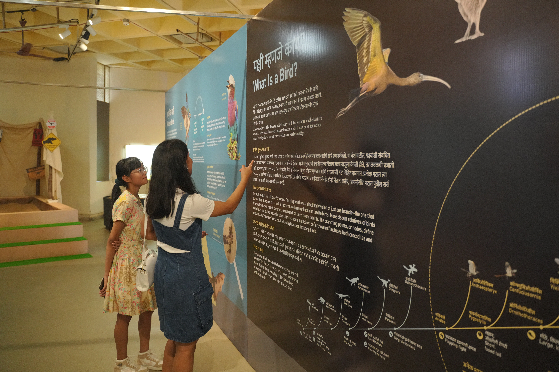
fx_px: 450
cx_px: 280
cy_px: 186
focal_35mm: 29
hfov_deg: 63.7
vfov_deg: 45.0
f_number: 3.5
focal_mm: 29
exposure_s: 1/320
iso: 5000
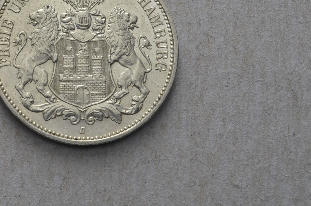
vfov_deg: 10.5
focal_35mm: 128
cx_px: -9
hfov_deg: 15.7
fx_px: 1104
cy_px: -20
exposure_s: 1/250
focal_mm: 38
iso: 400
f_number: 14
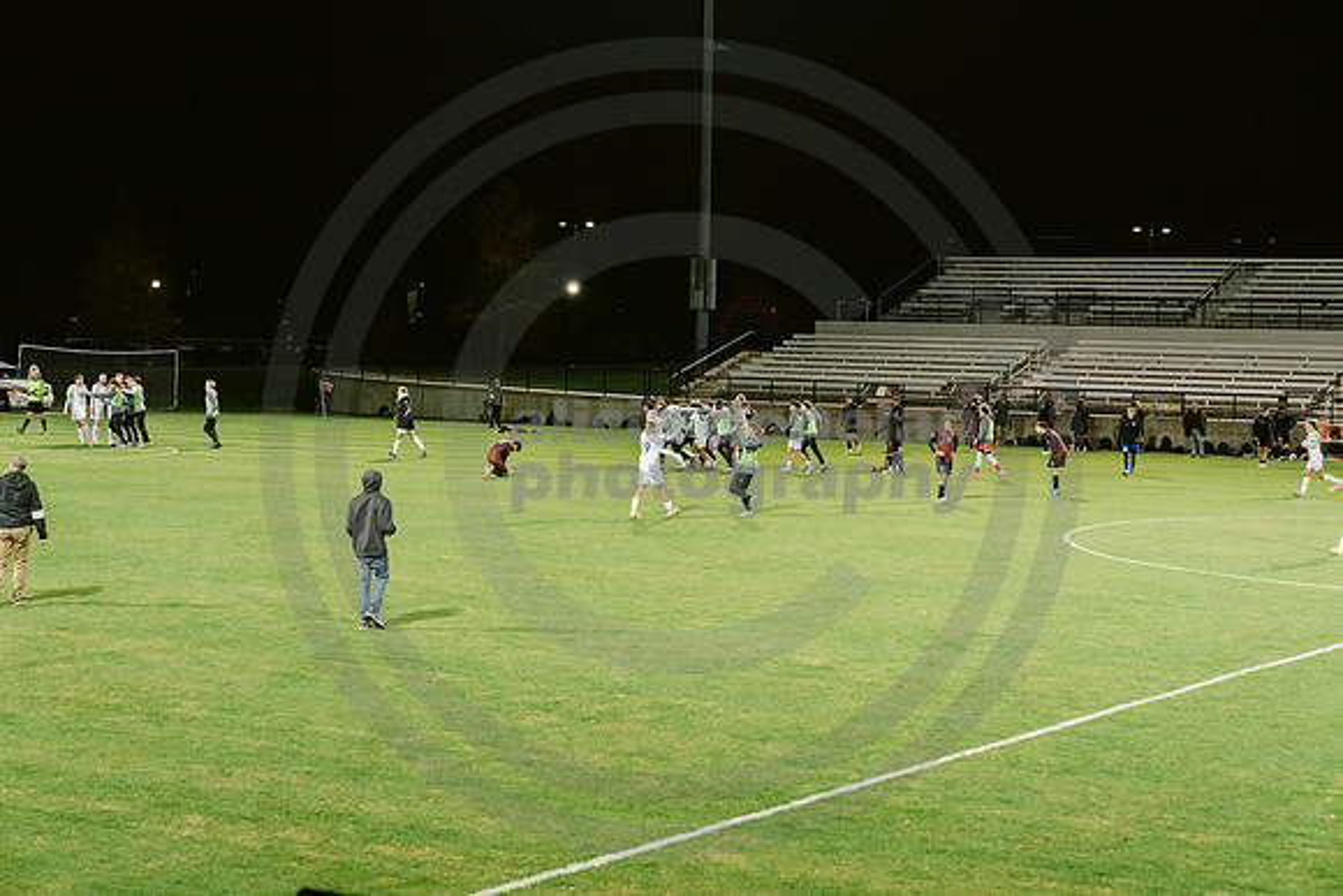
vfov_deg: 19.5
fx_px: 2612
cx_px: 672
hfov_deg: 28.8
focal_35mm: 70
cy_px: 448
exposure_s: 1/160
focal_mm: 70
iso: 2000
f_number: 4
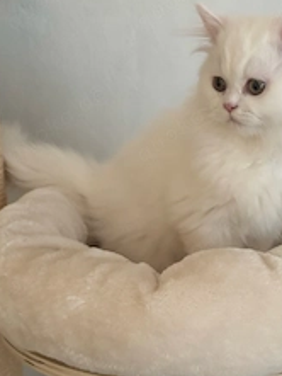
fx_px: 510
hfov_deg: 30.2
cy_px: 276
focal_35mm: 47
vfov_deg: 39.5
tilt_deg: -18.3
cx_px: 223
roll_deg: -3.5
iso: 250
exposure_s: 1/60
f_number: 1.6
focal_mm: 5.96
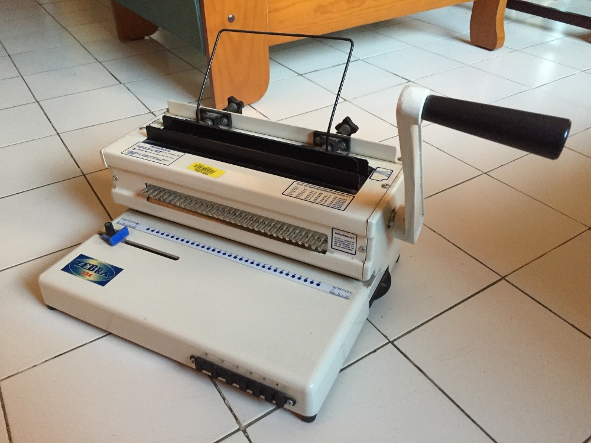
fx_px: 495
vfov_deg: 48.2
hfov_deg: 61.7
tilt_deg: -35.9
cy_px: 222
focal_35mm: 29
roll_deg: +1.8
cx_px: 296
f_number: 2.2
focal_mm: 4.15
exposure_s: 1/30
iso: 200
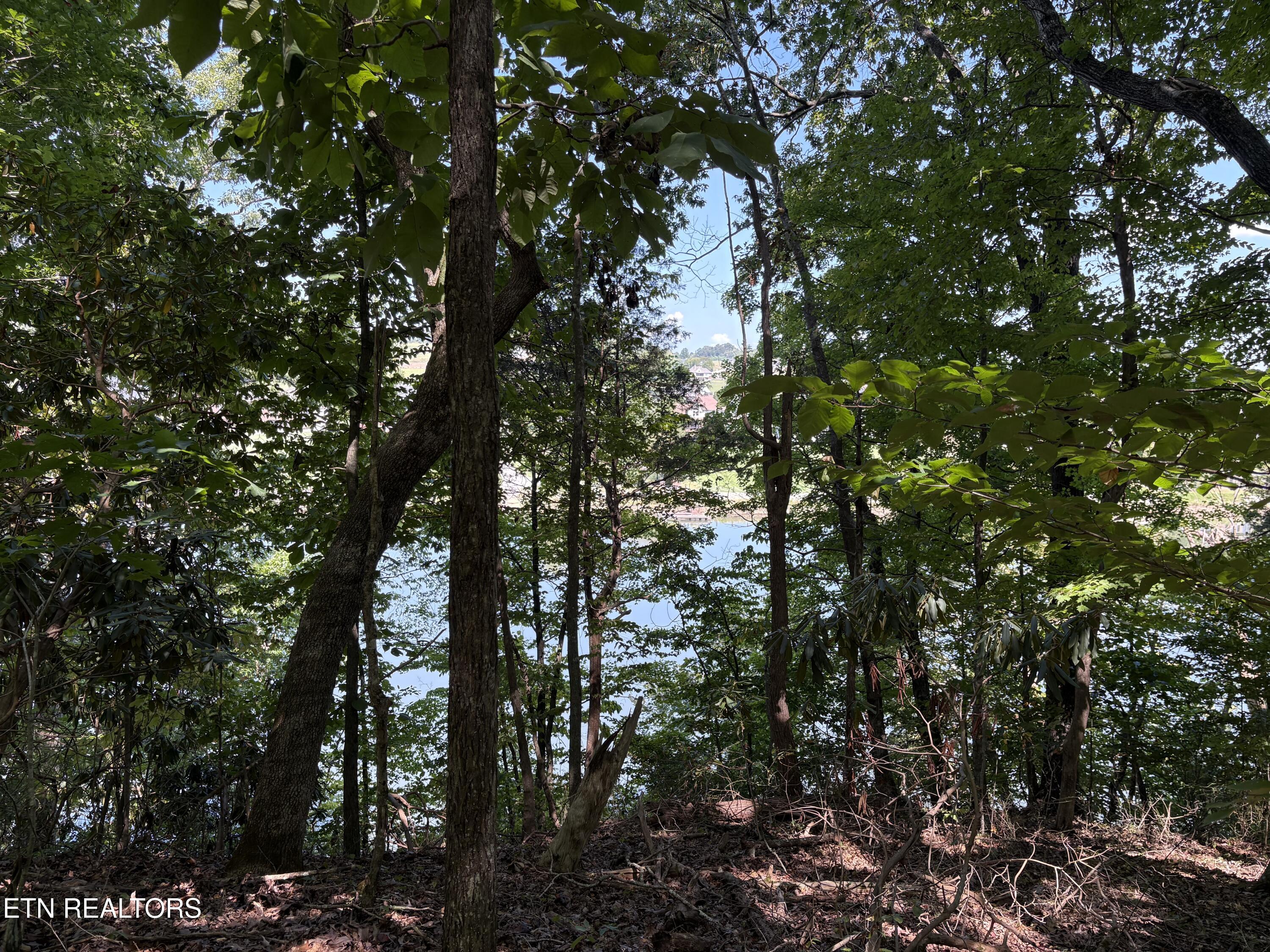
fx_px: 954
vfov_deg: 53.1
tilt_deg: -5.2
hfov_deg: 67.3
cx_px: 635
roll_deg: -1.7
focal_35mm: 26
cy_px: 476
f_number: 1.6
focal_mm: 5.96
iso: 64
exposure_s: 1/230
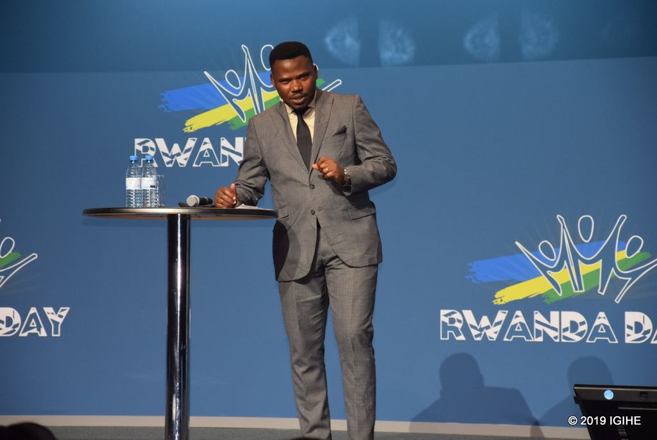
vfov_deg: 8.7
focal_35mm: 158
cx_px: 328
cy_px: 220
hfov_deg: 13.0
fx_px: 2877
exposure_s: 1/60
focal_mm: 105
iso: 800
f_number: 5.6
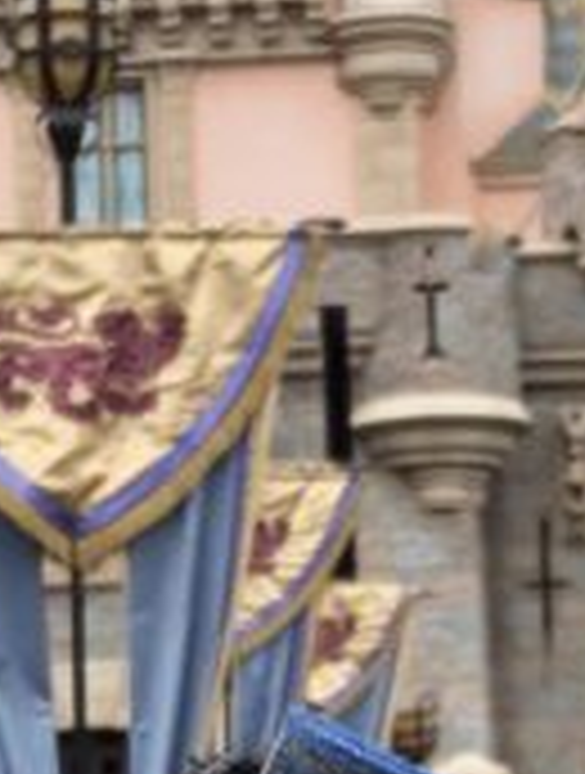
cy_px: 990
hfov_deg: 7.9
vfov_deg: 10.2
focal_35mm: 190
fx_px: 4260
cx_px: 290
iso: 20
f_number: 2.2
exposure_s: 1/534
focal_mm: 2.87
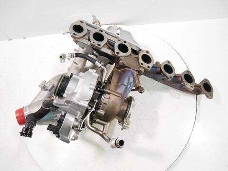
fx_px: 158
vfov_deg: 56.8
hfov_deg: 71.6
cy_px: 86
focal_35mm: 24
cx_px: 114
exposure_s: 1/60
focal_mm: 12
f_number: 3.5
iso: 800
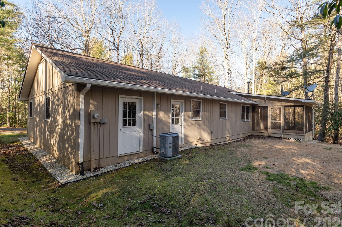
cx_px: 170
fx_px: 171
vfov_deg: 67.3
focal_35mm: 18
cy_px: 116
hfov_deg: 90.0
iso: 320
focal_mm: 17
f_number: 7.1
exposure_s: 1/320
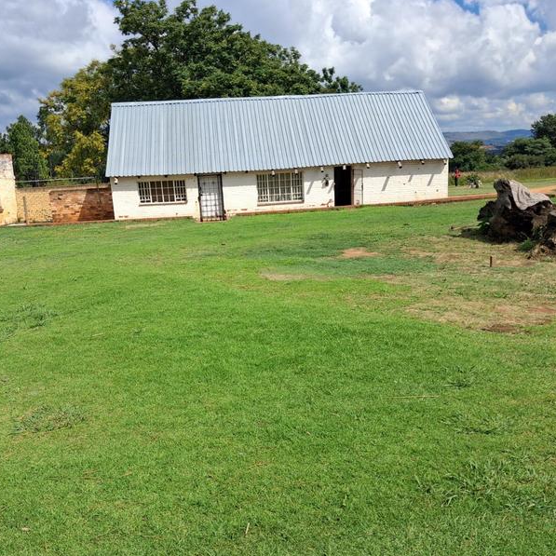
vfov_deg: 51.1
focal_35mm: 32
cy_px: 278
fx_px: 582
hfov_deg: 51.1
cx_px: 262
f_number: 1.8
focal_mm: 4
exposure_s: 1/699
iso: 25
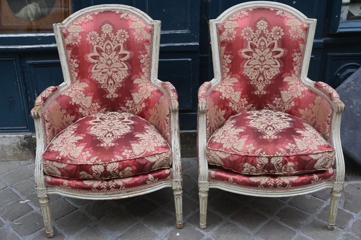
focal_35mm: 39
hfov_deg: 49.6
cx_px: 180
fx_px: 391
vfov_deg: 34.2
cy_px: 120
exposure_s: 1/250
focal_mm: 26
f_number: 4.5
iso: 200
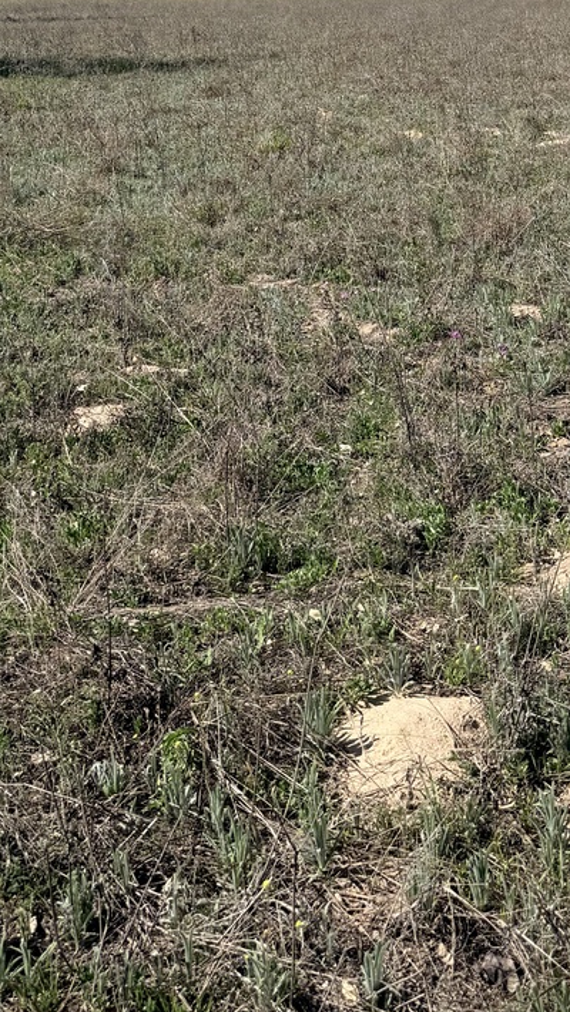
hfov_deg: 22.6
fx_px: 1422
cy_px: 41
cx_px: 379
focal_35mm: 53
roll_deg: +0.0
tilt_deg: -1.3
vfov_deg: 36.0
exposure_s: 1/4975
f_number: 1.78
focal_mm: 6.76
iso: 80
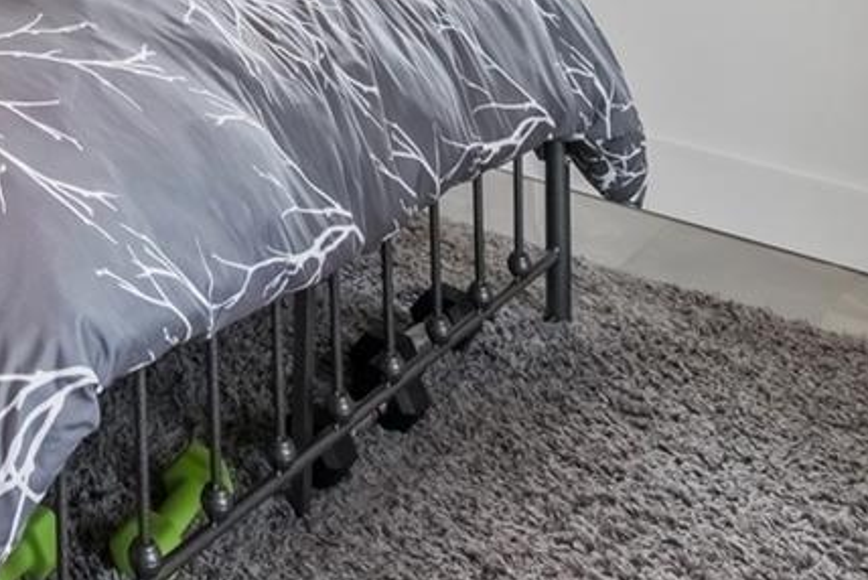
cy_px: -462
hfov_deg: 29.6
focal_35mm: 56
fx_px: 1351
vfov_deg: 18.8
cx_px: -217
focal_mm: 10
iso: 250
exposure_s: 1/1.67
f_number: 9
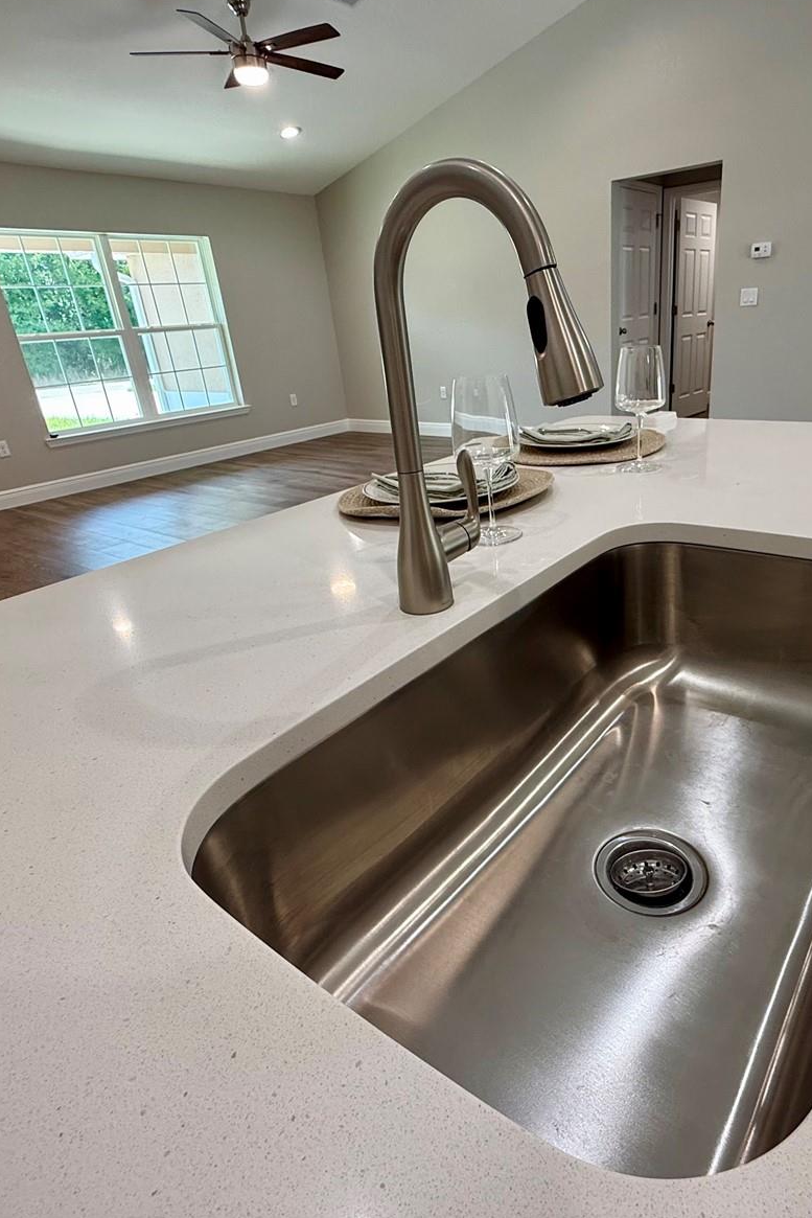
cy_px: 595
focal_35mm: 20
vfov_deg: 84.0
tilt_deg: -23.6
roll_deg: +3.5
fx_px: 676
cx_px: 514
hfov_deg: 61.0
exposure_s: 1/120
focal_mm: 2.22
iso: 160
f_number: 2.2
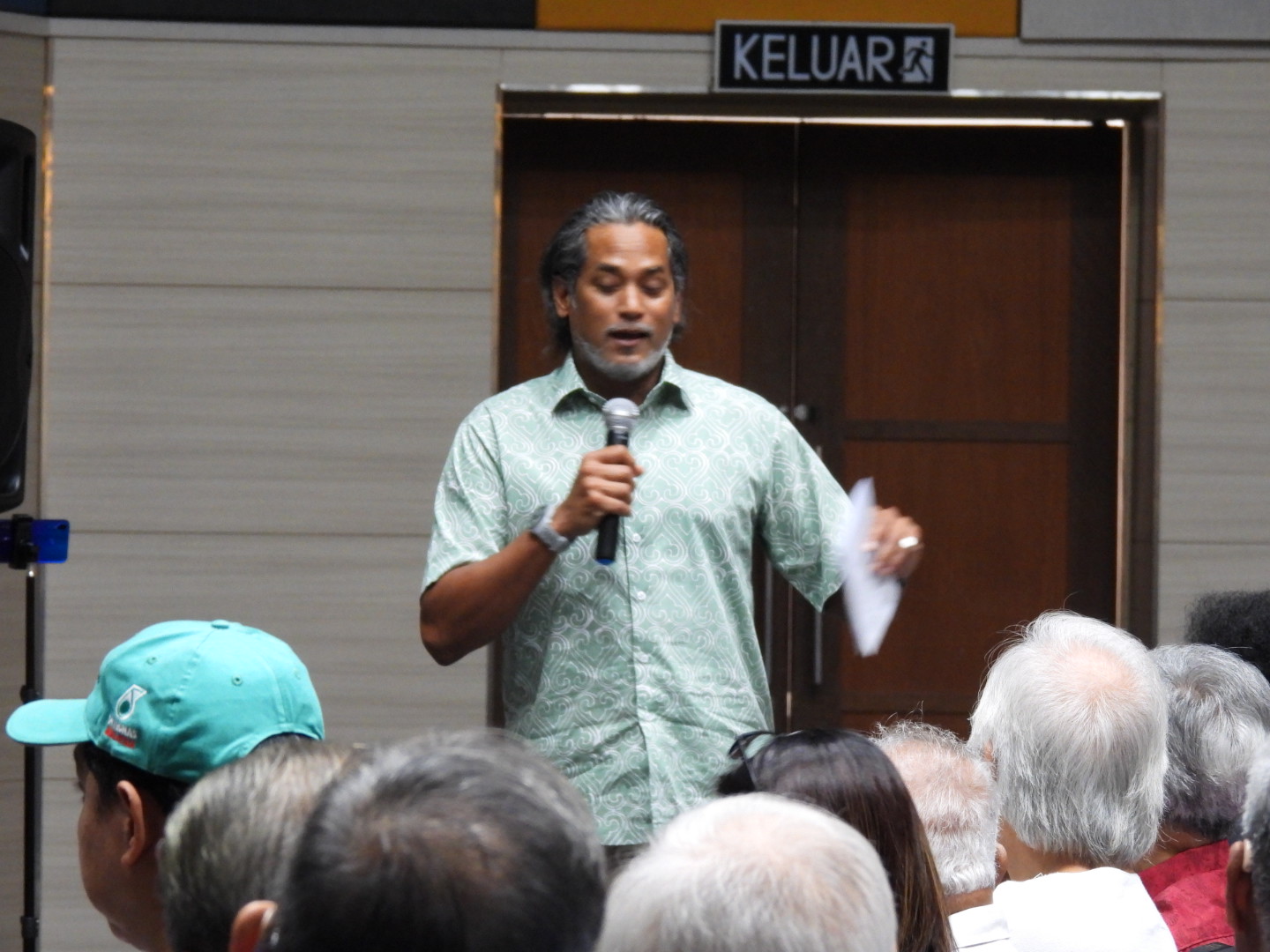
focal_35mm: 300
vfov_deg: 5.0
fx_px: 11006
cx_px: 635
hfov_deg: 6.6
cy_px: 476
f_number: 5
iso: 800
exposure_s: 1/20
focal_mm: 53.5
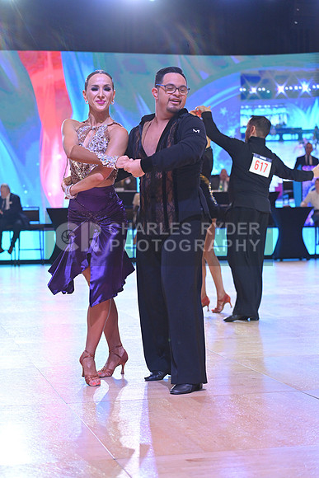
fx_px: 1036
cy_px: 239
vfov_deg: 26.0
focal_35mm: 78
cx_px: 160
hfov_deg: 17.5
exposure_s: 1/250
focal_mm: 78
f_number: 4
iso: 2000
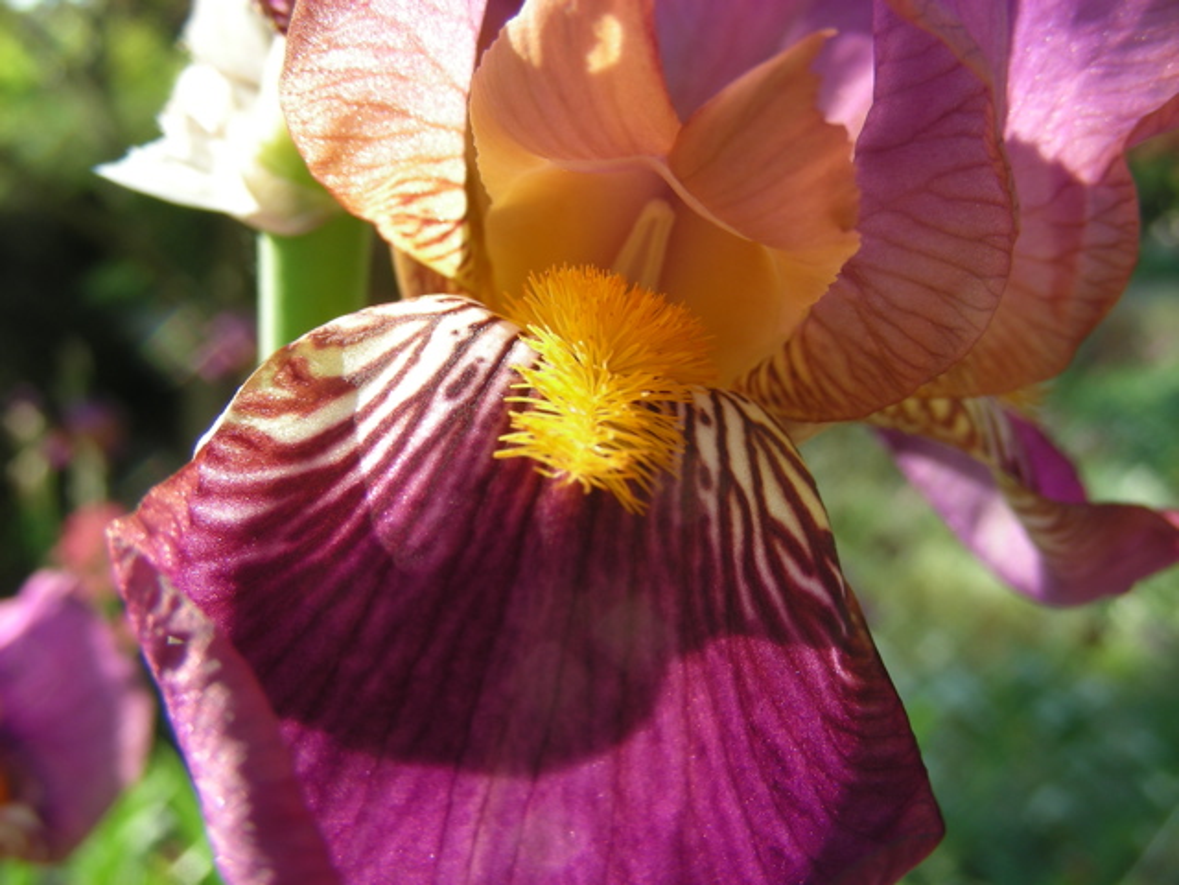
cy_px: 442
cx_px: 590
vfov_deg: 37.7
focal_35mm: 38
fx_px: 1294
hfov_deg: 49.0
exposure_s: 1/117
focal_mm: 6.3
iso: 50
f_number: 4
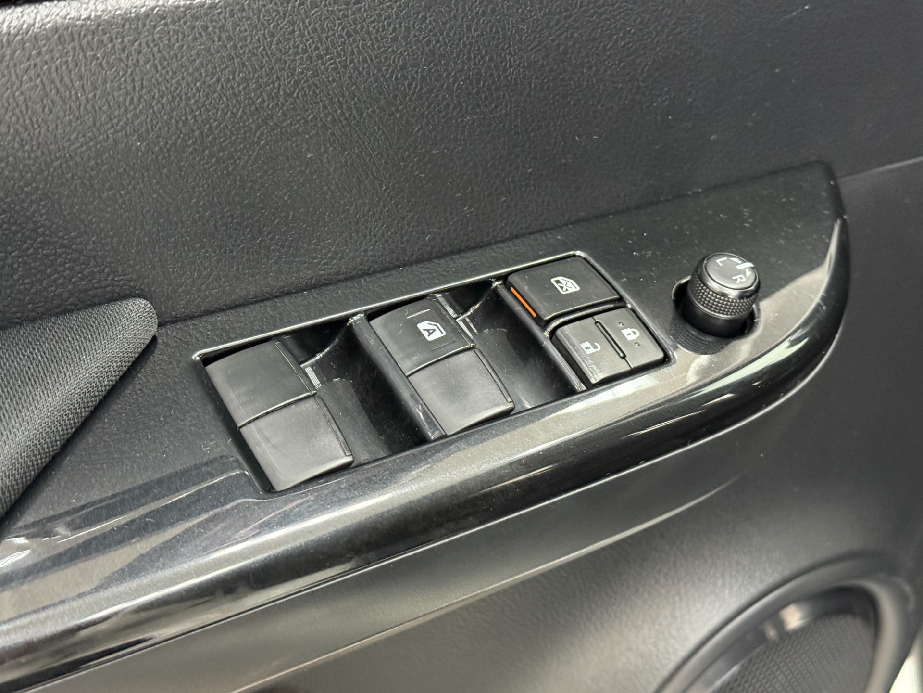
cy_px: 346
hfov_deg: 39.7
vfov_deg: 30.3
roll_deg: -3.4
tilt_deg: -41.2
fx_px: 1280
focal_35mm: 48
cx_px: 462
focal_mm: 6.76
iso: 640
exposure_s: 1/30
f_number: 1.78
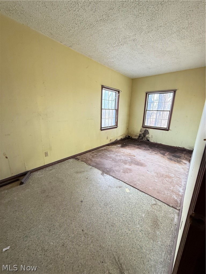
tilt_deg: -13.3
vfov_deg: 102.1
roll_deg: -0.1
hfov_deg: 85.7
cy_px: 137
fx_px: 111
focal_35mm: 14
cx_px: 103
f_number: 2.2
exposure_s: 1/65
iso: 320
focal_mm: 2.22
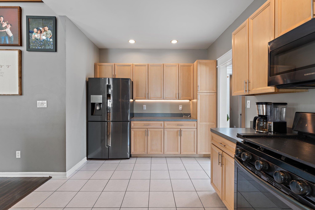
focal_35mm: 17
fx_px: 145
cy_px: 105
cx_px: 158
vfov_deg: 71.7
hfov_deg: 94.6
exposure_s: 1/2
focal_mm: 16.6
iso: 200
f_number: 9
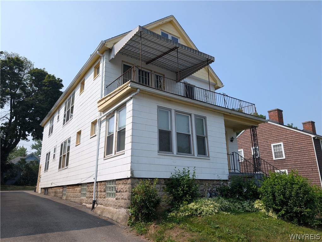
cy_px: 121
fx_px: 223
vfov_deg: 56.9
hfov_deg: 71.5
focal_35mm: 24
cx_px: 161
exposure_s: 1/1087
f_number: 1.68
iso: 23
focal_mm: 6.9
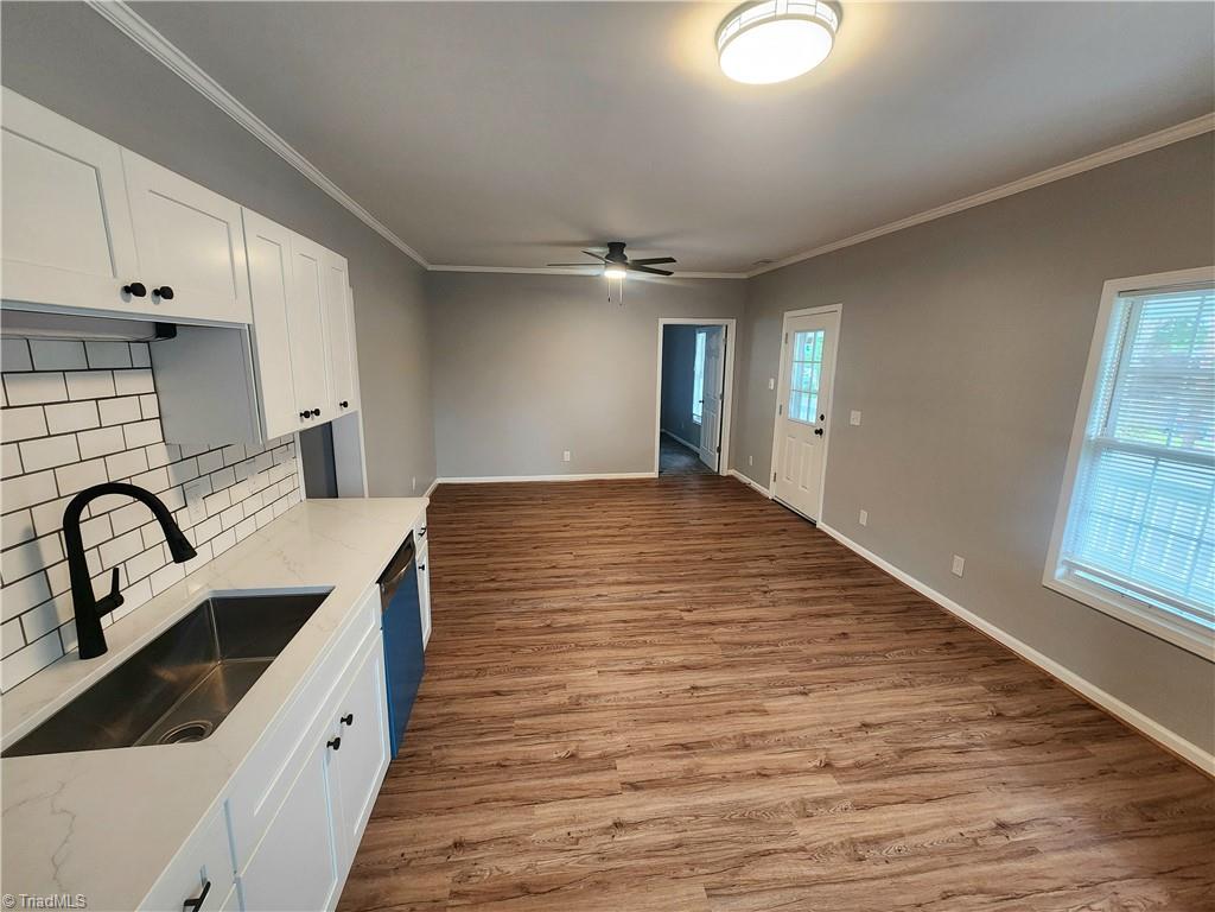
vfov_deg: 89.9
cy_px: 456
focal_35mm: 13
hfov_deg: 106.2
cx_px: 608
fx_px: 456
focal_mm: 2.2
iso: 250
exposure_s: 1/60.2
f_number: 2.2
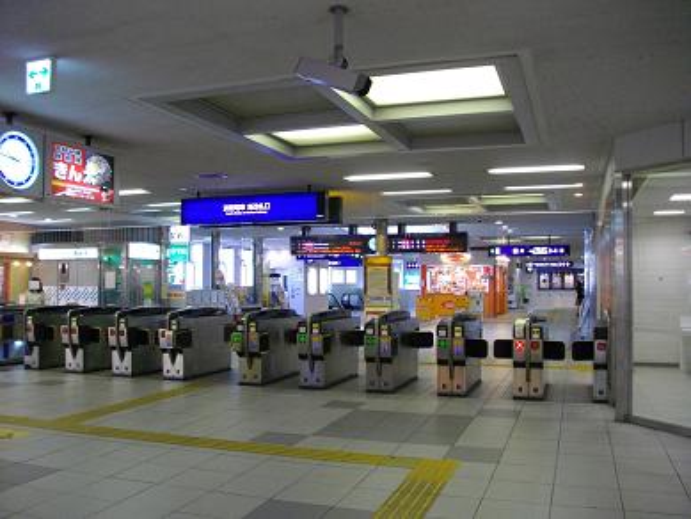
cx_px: 346
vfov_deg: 44.2
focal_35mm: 32
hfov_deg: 56.8
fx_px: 639
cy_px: 260
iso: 400
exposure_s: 1/80
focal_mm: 5.7
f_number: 2.9
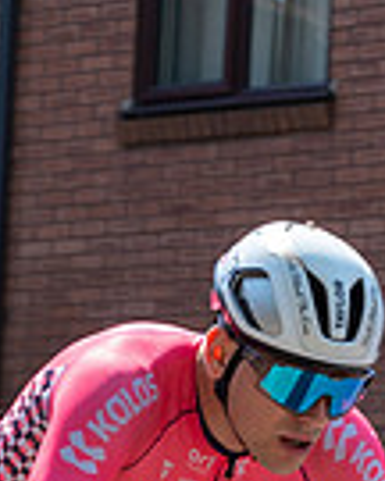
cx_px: 0
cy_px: 447
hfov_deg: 4.5
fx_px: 4928
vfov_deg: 5.6
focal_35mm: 346
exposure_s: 1/800
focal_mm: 68
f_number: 5
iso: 160
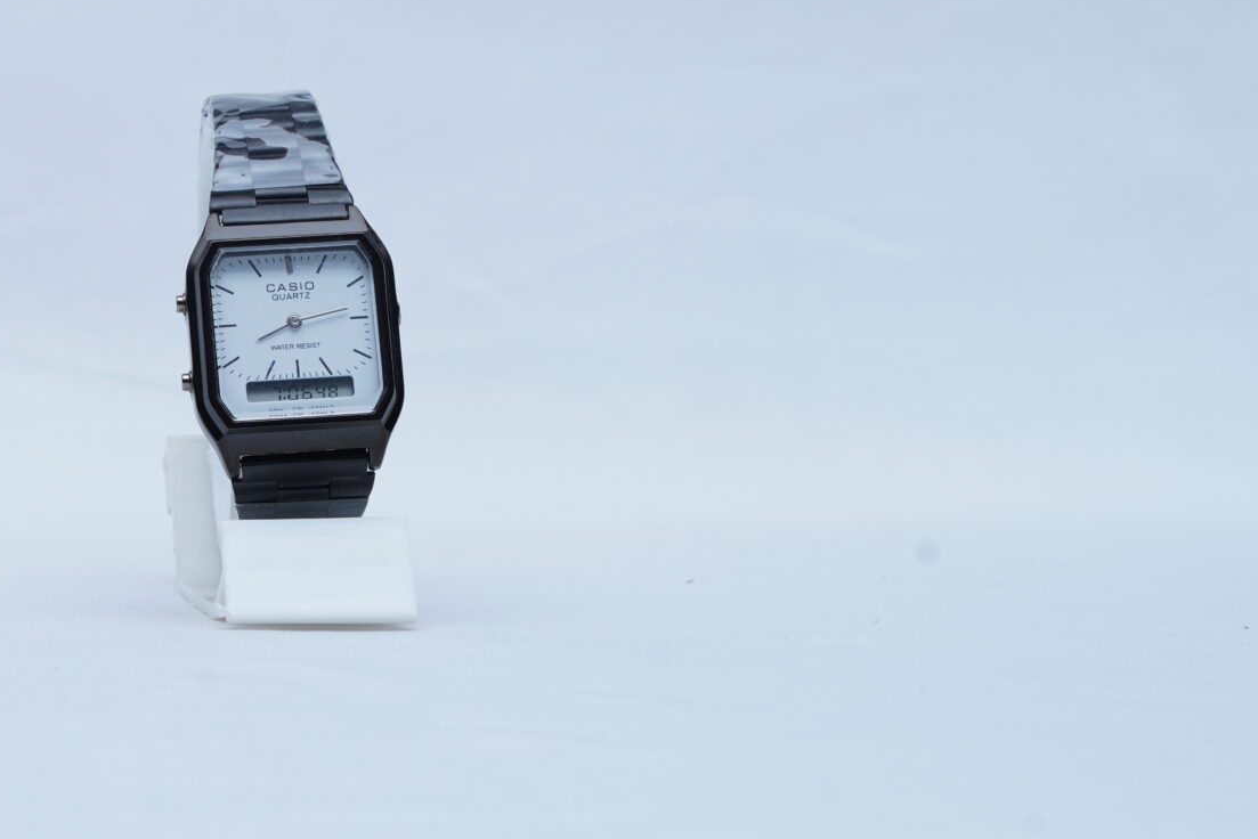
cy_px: 190
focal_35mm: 116
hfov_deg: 17.5
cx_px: 301
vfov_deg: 11.8
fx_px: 4054
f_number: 9
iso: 125
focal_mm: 50
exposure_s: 1/160
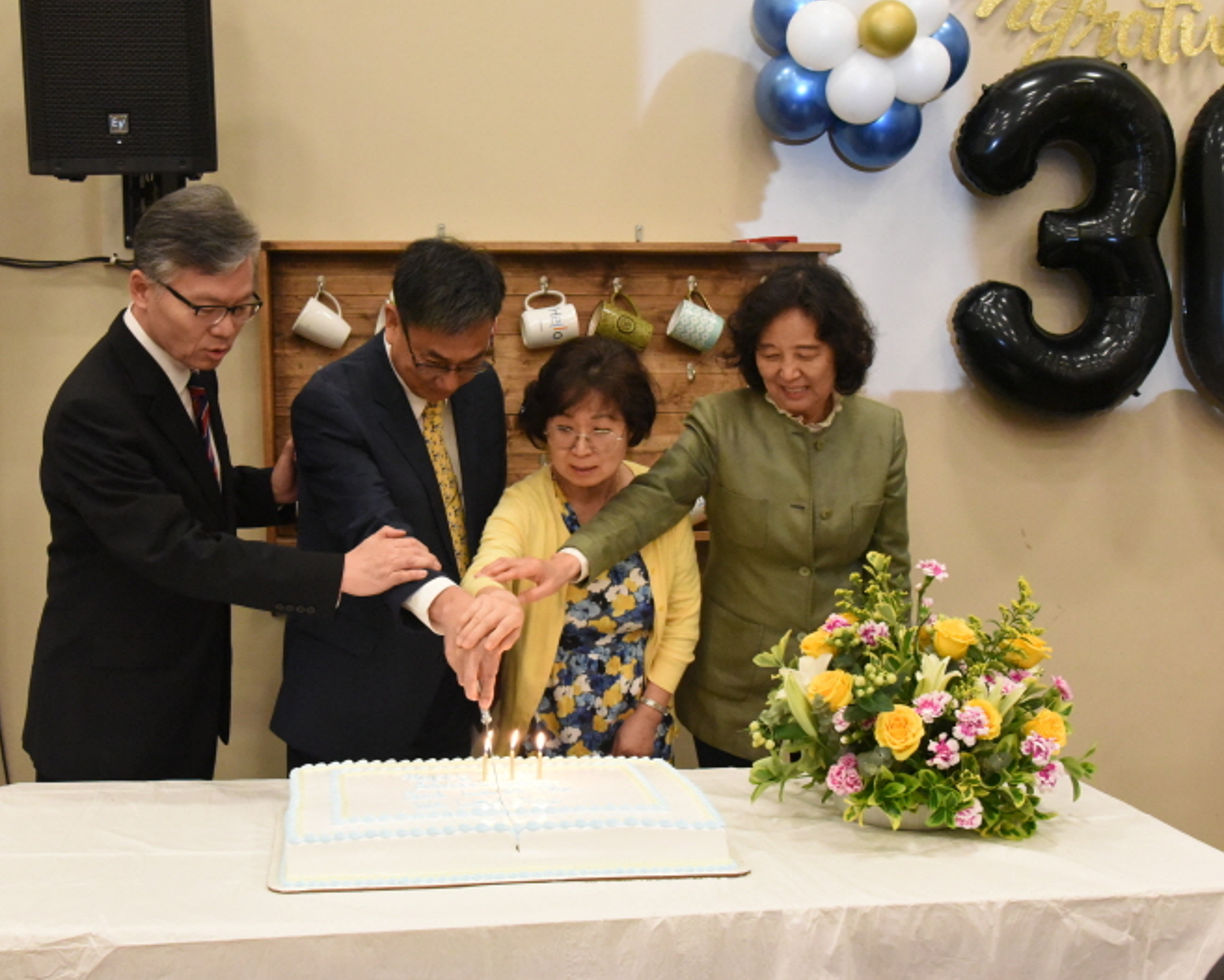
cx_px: 509
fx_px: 1449
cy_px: 494
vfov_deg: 37.4
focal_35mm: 40
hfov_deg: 45.6
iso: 12800
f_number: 6.3
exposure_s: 1/160
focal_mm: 35
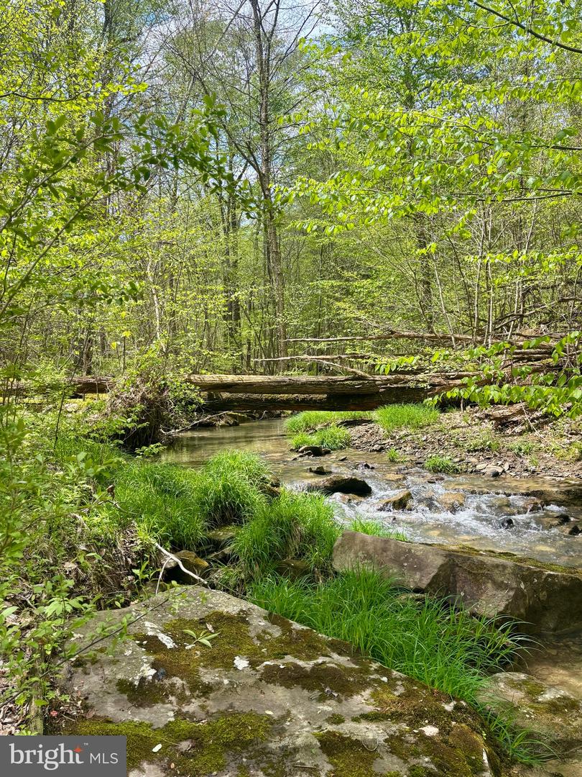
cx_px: 291
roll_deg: +1.5
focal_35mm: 26
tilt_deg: -0.7
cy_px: 388
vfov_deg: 67.3
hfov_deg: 53.1
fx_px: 583
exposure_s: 1/887
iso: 50
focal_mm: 5.96
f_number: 1.6
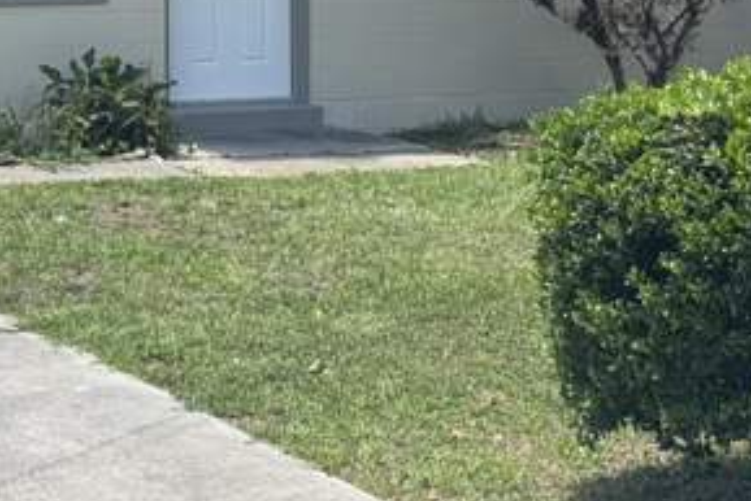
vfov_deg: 9.7
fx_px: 2880
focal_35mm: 138
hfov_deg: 14.8
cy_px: -195
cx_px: 309
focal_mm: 6.76
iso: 64
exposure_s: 1/2331
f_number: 1.78
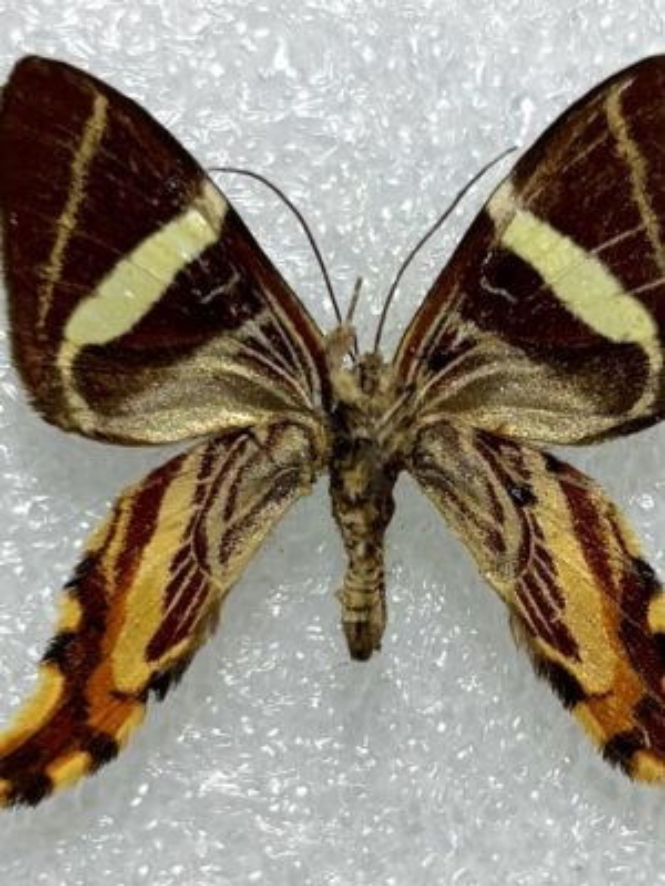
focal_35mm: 26
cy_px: 443
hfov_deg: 53.1
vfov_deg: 67.3
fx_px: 666
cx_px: 332
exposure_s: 1/1263
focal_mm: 5.96
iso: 50
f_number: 1.6
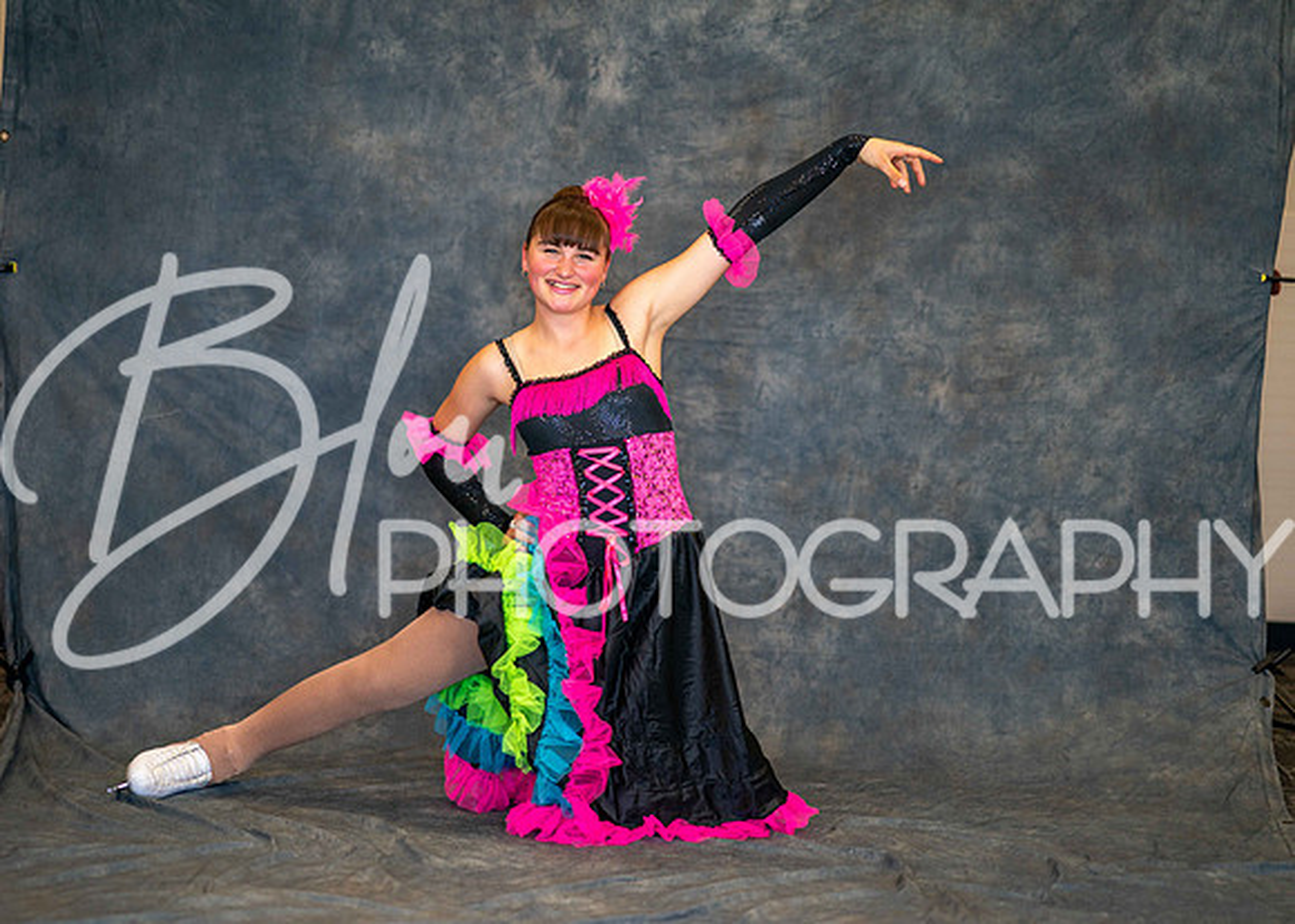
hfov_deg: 21.5
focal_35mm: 93
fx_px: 3412
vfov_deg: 15.4
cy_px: 481
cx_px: 572
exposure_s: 1/250
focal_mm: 85
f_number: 1.4
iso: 320
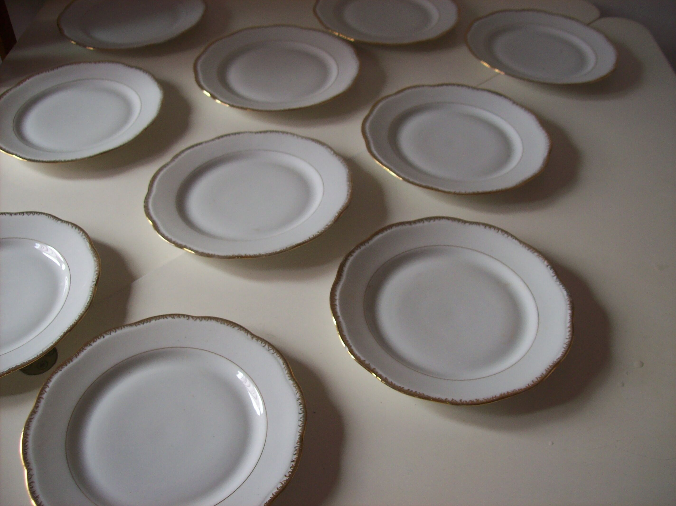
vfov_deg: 39.6
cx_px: 338
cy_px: 253
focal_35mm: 36
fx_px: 703
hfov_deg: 51.4
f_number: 2.7
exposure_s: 1/64
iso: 80
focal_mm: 6
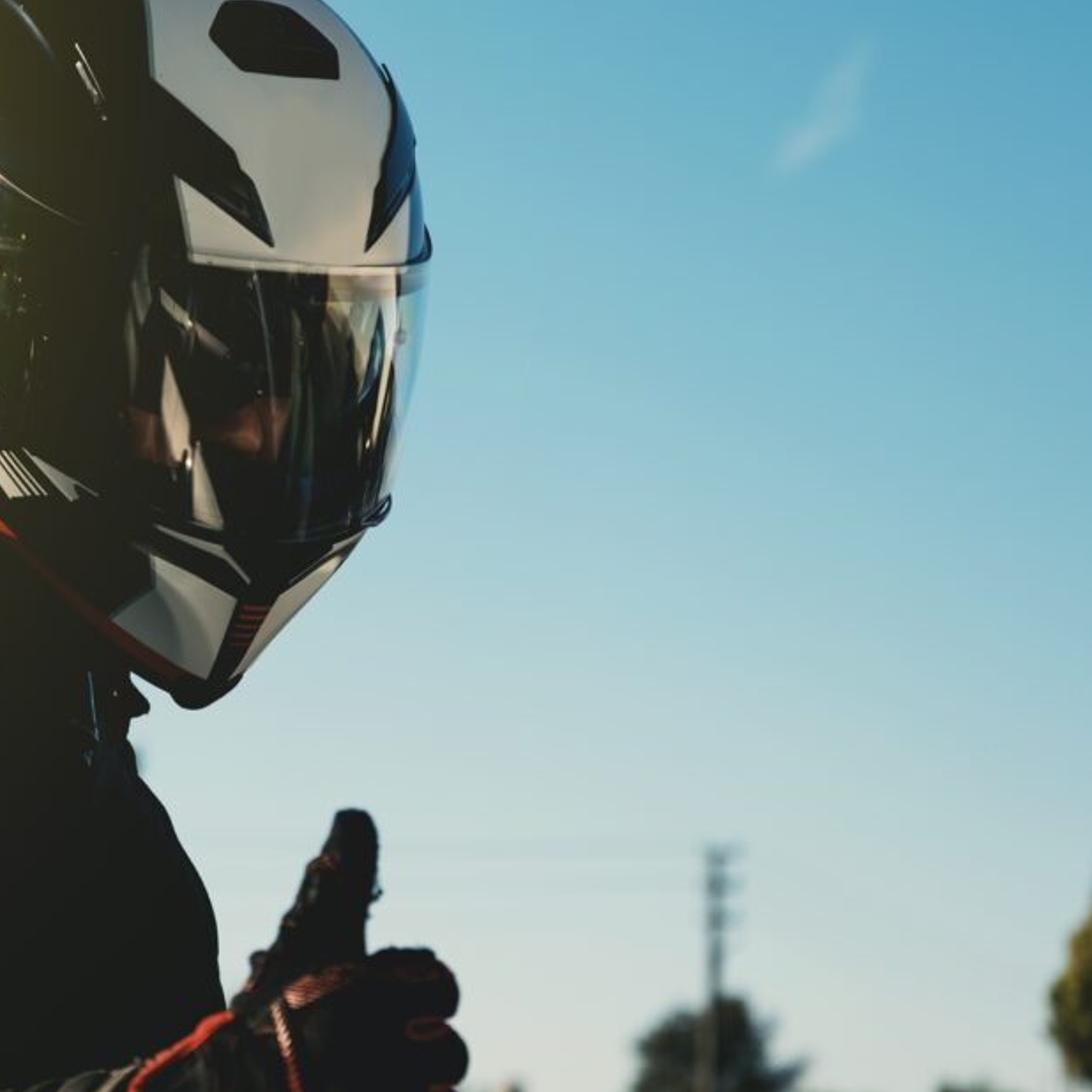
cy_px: 526
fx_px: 3819
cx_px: 207
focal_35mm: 107
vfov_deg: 16.3
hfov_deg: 16.2
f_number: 4
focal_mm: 50.5
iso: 100
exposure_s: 1/500
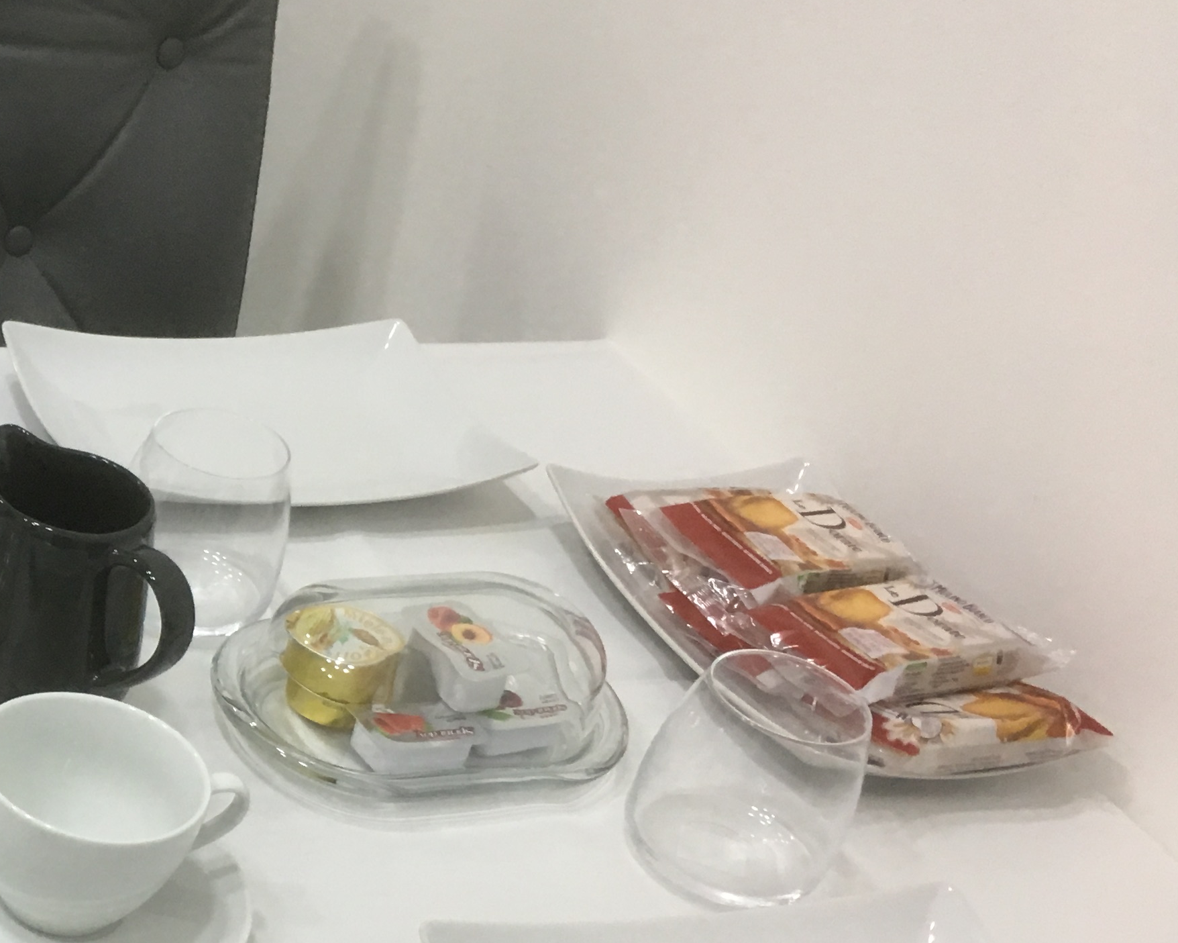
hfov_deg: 26.5
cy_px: 662
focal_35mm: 65
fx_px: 2266
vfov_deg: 23.3
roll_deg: -8.5
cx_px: -160
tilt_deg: -34.8
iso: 125
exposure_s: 1/33
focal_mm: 4.15
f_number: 2.2
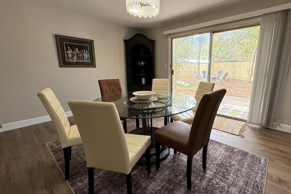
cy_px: 97
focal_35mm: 17
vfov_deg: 70.5
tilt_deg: -12.2
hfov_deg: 92.7
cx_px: 166
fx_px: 137
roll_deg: +0.2
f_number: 2.2
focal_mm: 2.22
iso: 160
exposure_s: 1/120
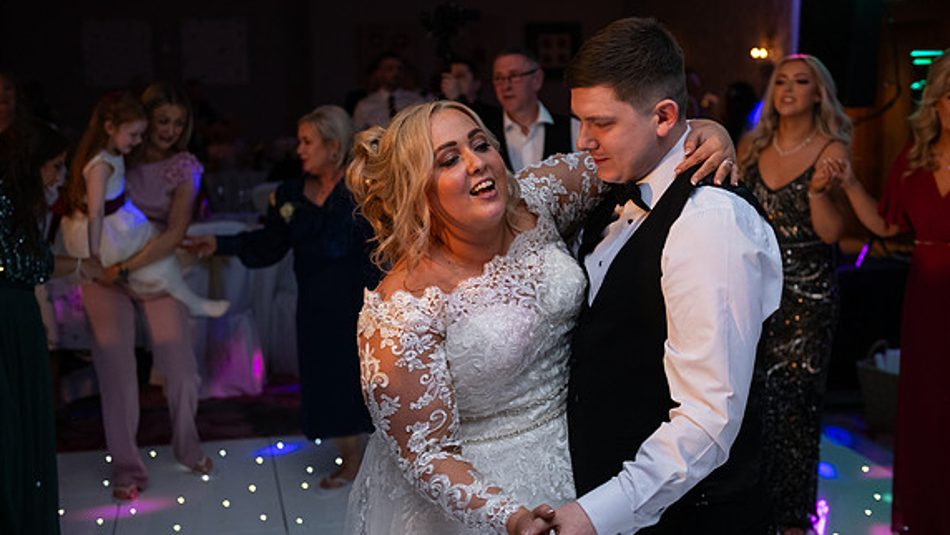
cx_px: 473
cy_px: 247
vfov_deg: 23.5
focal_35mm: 51
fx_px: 1285
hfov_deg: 40.6
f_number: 3.5
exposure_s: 1/160
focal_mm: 48
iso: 1250
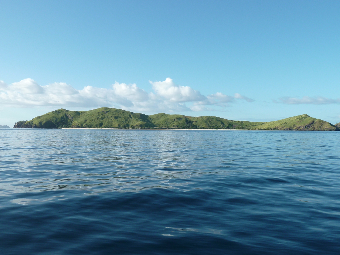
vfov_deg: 46.8
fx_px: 295
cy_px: 128
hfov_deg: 60.0
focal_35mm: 30
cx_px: 170
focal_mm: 5
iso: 80
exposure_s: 1/500
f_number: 4
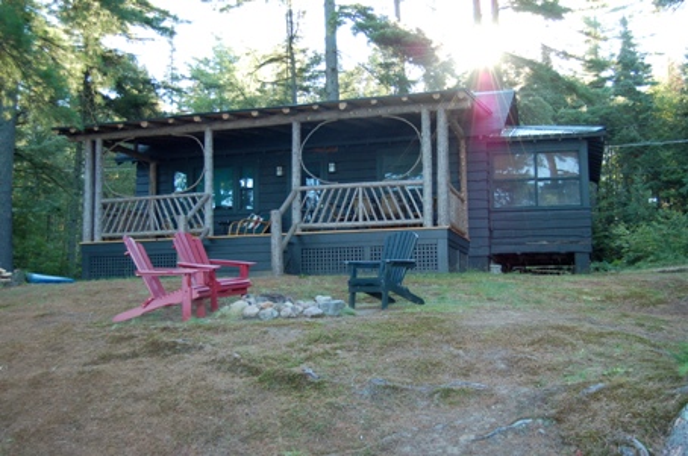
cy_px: 228
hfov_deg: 49.6
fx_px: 744
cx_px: 344
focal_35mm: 39
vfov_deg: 34.1
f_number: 4.5
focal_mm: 26
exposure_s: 1/80
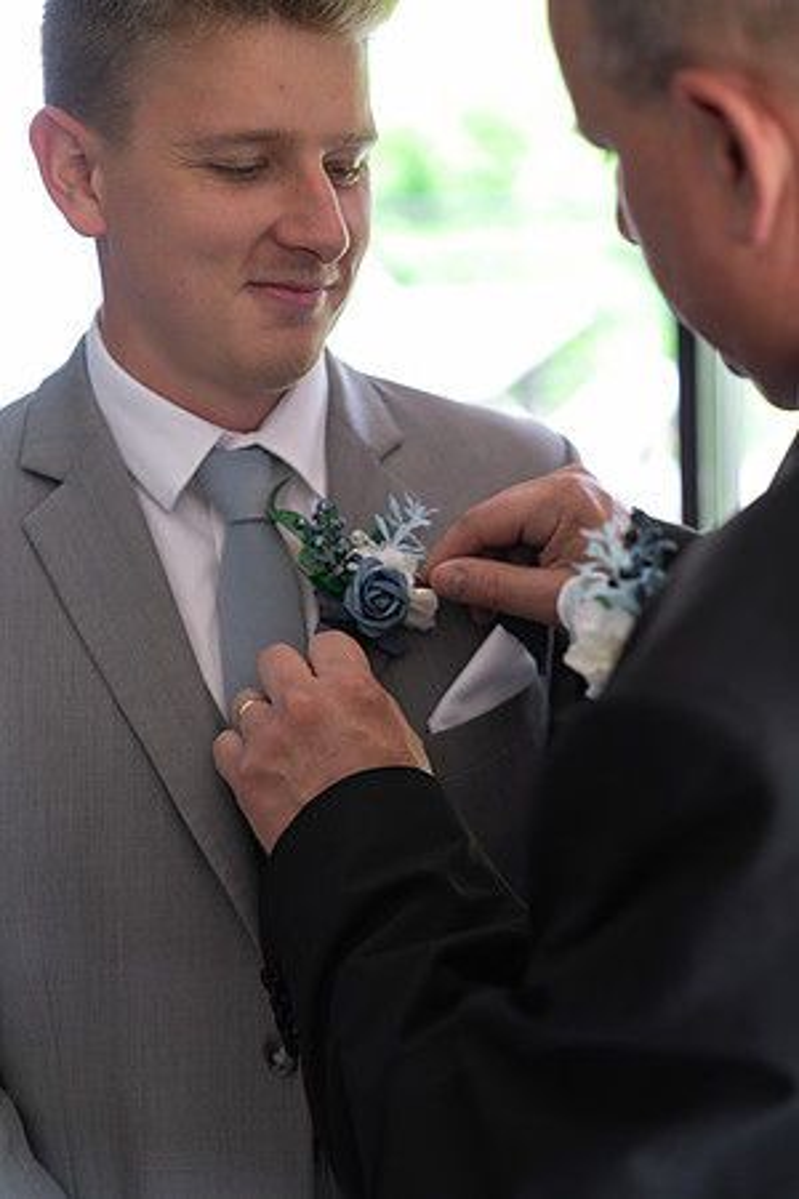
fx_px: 2330
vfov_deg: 28.8
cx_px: 400
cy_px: 600
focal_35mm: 70
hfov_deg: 19.5
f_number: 2.8
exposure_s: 1/125
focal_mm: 70
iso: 250
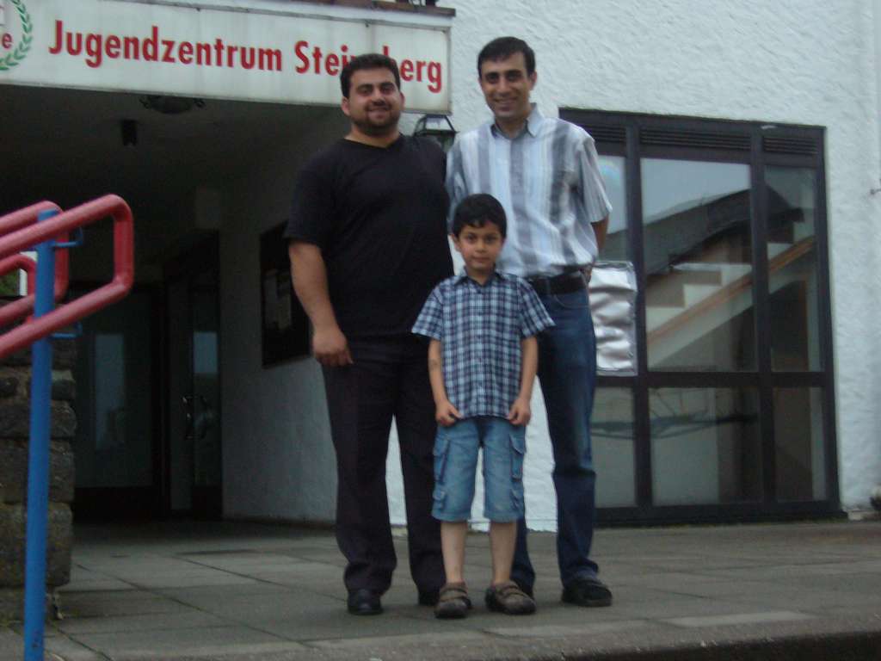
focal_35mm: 63
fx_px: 1603
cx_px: 440
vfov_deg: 23.3
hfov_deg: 30.7
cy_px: 330
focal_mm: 10.4
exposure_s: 1/8
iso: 200
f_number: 3.8
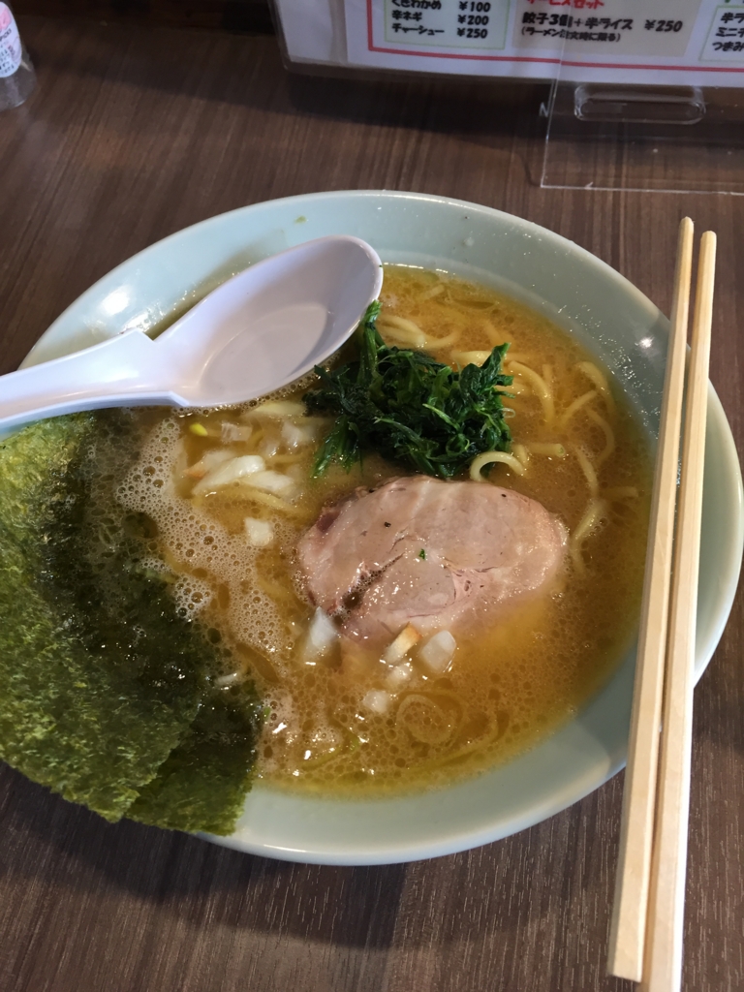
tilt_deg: -59.1
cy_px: 496
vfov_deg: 61.7
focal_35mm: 29
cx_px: 372
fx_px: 831
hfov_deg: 48.2
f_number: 2.2
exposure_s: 1/30
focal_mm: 4.15
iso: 64
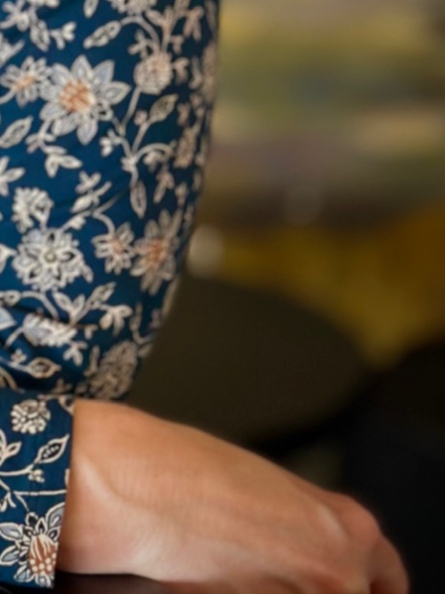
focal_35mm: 167
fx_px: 2866
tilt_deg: -4.0
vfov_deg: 11.4
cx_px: -196
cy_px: -266
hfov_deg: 8.7
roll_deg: -1.4
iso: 200
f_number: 1.78
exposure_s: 1/60
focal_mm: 6.86
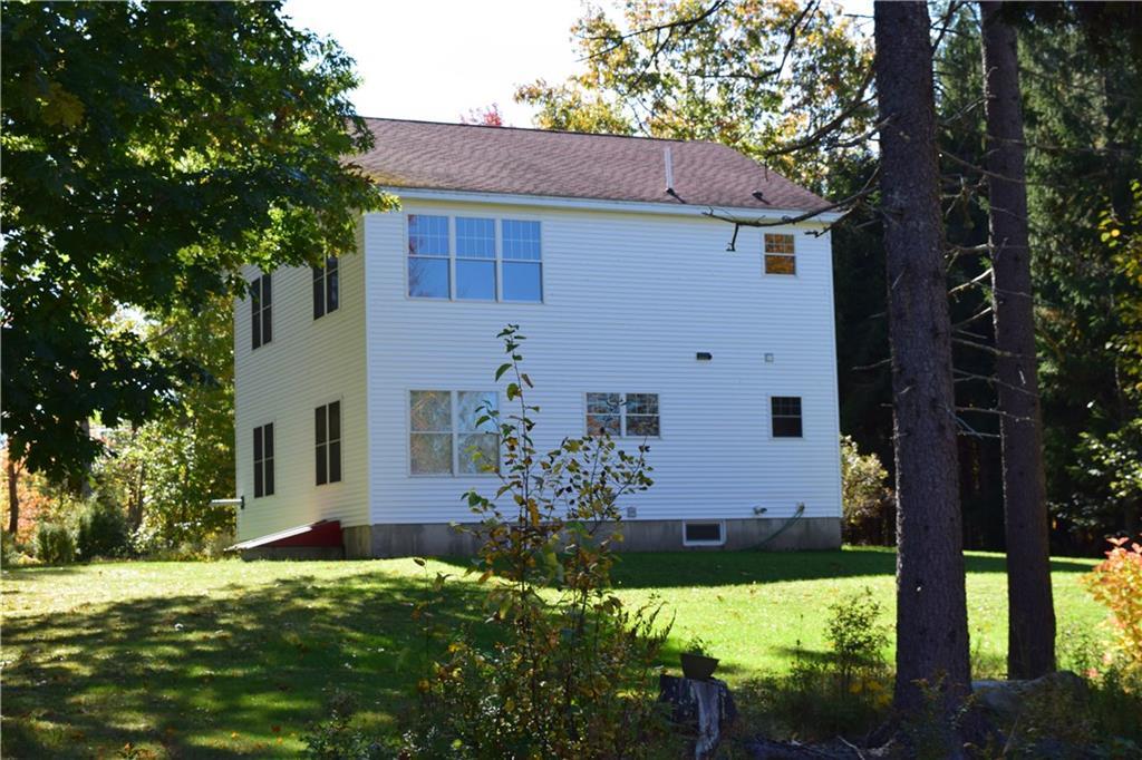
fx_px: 1903
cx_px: 571
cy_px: 380
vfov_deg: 22.6
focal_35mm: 60
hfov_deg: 33.4
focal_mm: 40
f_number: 10
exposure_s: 1/250
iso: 400
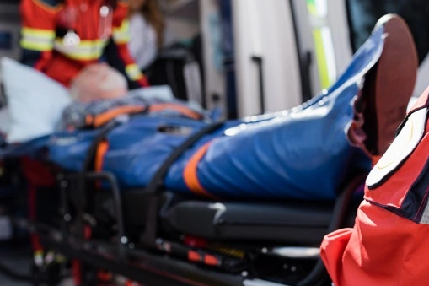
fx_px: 655
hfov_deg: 36.0
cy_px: 151
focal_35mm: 55
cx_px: 276
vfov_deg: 24.6
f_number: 4
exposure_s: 1/400
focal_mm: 35
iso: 100
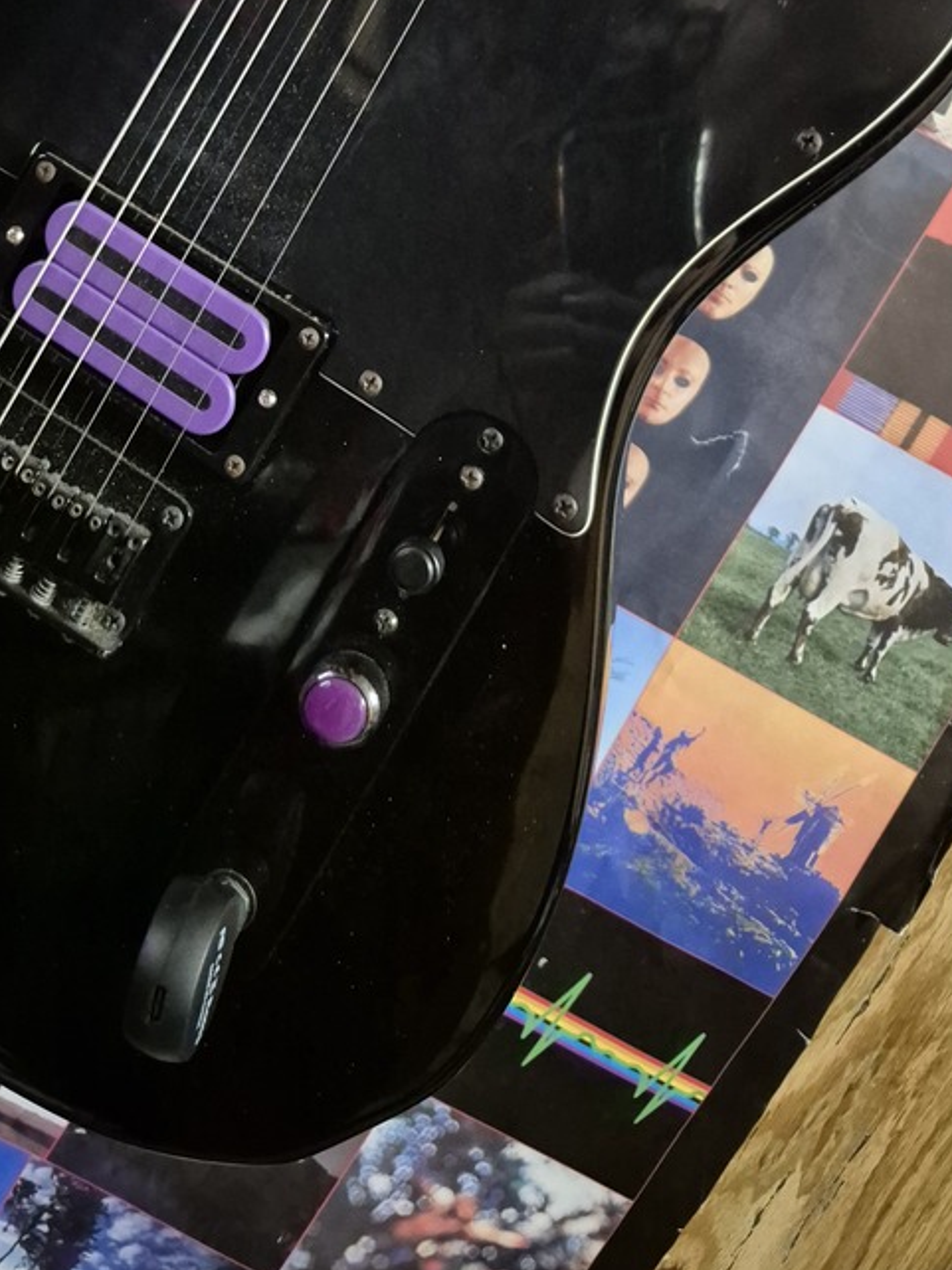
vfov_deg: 40.5
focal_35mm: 43
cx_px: 255
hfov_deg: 33.0
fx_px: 1578
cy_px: 125
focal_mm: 5.4
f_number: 1.8
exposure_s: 1/15
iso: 3200
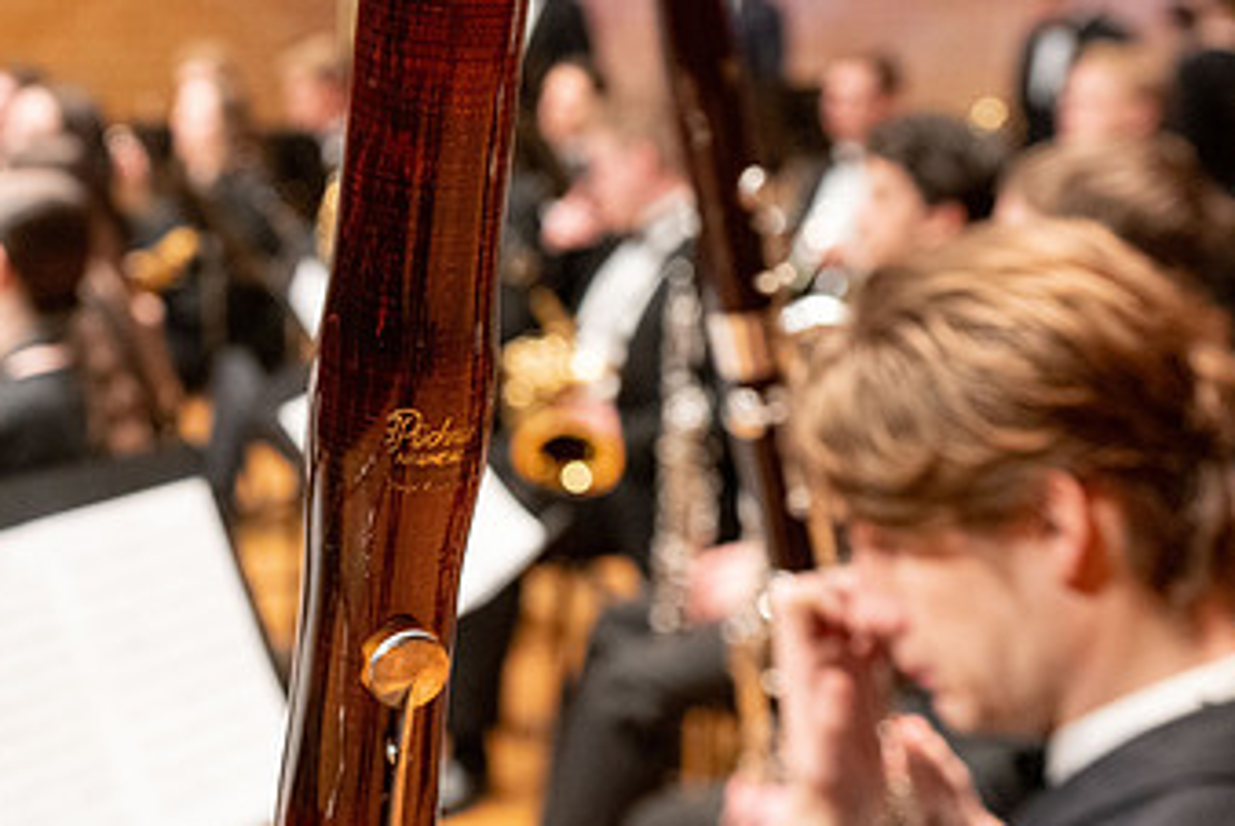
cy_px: 181
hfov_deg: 27.3
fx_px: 2472
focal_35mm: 72
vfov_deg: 18.8
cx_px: 186
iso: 2500
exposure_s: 1/160
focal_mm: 42
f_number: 4
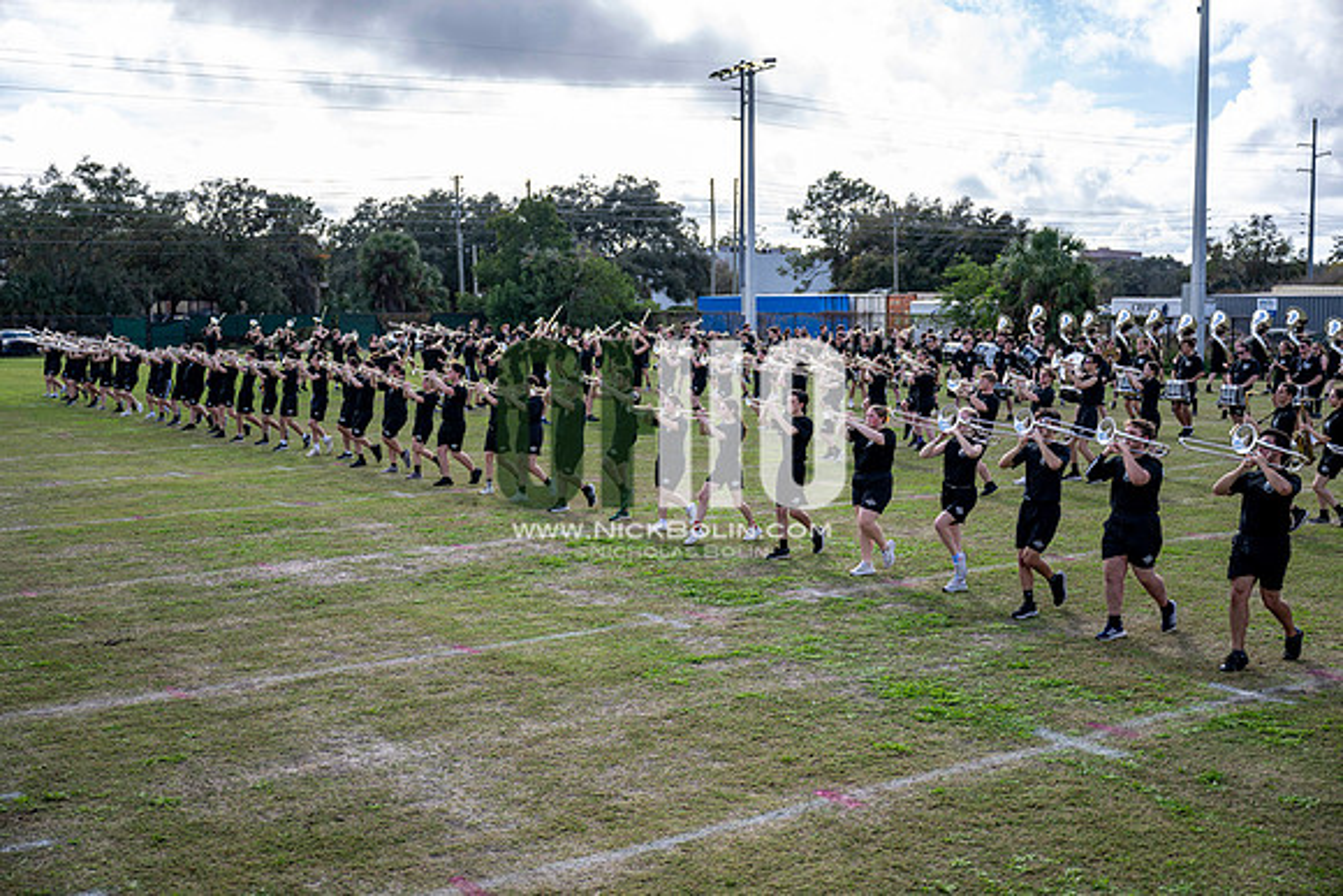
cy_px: 448
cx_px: 672
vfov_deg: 32.6
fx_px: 1530
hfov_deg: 47.4
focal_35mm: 41
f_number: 2.8
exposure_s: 1/1250
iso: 125
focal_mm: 41
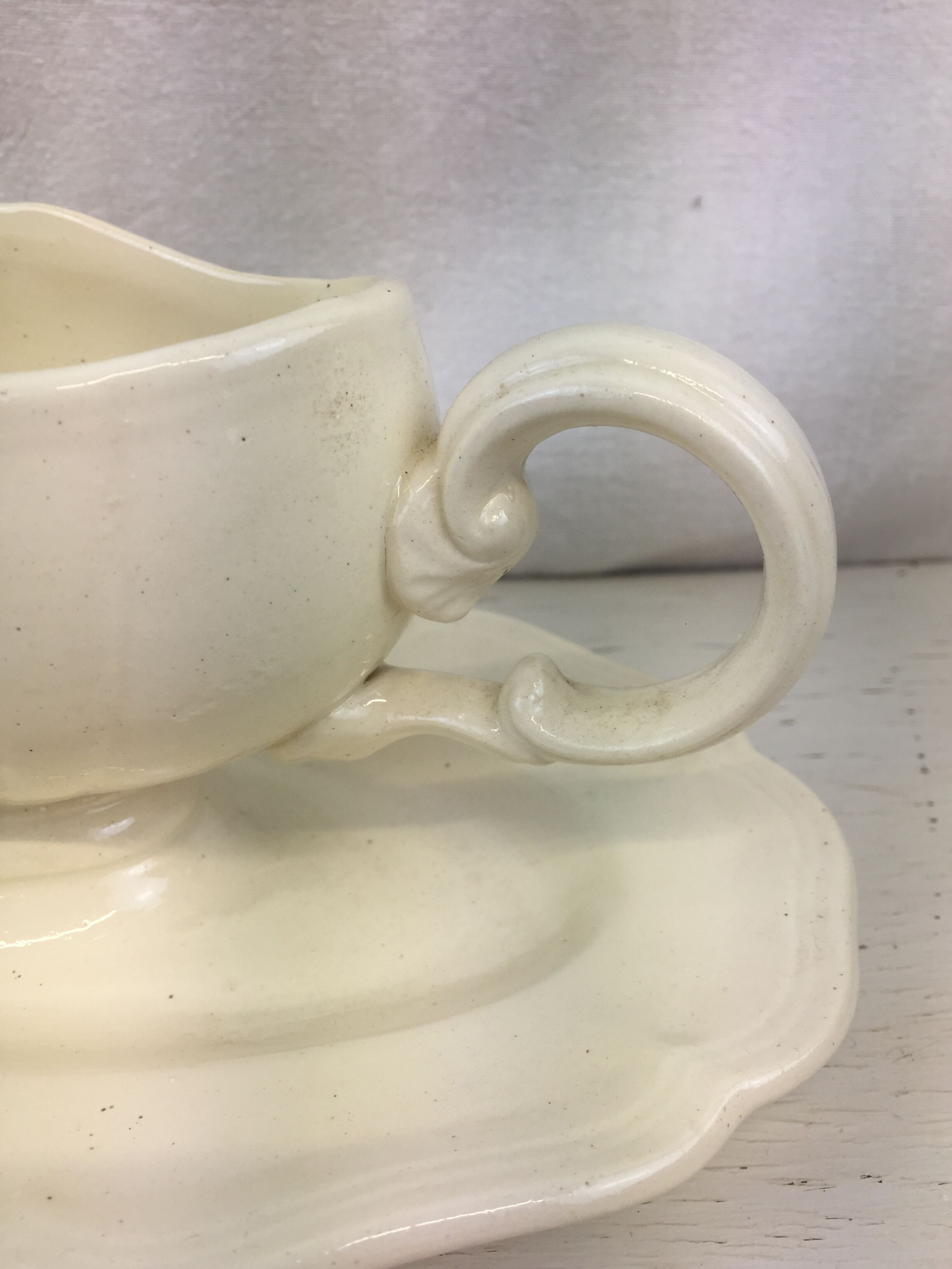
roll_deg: -1.0
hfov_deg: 48.2
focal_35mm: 29
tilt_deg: -26.6
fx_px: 1063
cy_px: 634
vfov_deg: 61.7
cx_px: 476
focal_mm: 4.15
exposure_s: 1/187
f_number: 2.2
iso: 32
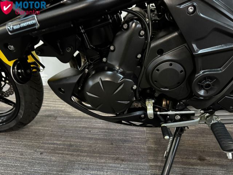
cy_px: 88
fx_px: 162
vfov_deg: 56.8
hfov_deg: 71.6
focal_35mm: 24
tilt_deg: -27.7
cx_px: 116
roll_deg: -1.0
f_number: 1.78
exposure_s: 1/33
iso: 1000
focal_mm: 6.76
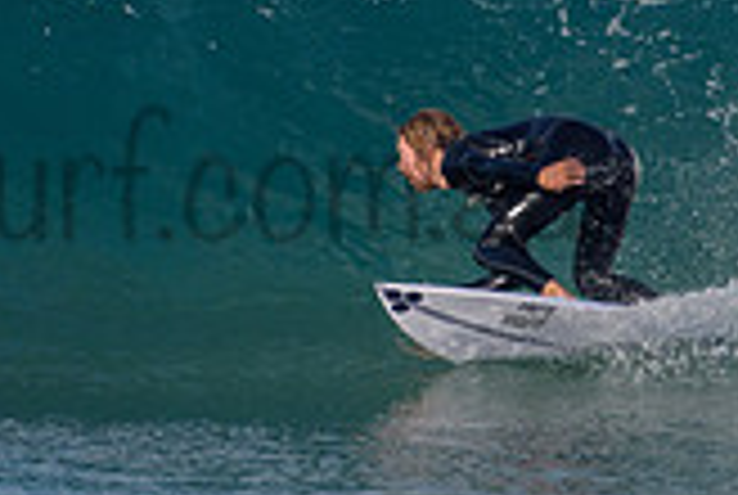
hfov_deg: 1.0
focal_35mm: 2164
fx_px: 44442
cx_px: 399
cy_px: 103
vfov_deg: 0.6
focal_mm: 500
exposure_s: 1/2000
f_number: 5.6
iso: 140
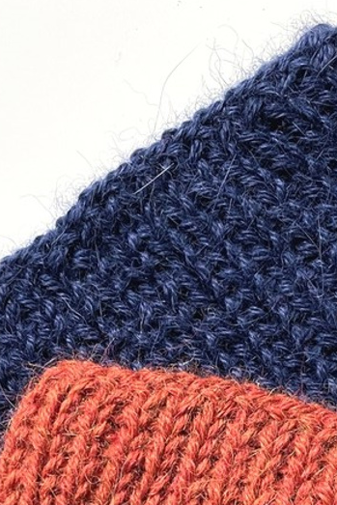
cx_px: 124
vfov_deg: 30.3
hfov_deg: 21.9
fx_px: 870
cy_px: 496
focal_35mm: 62
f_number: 1.6
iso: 125
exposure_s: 1/62
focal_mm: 4.2
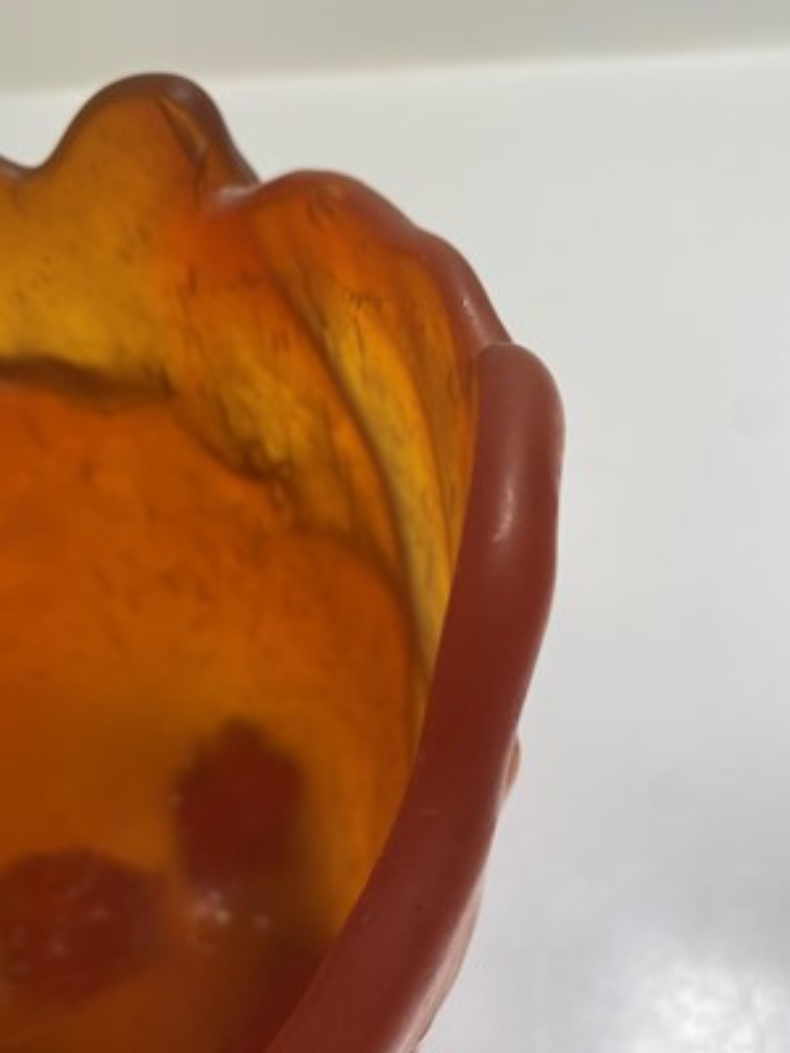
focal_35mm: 26
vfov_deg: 67.3
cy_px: 526
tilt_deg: -56.0
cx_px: 395
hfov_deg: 53.1
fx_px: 791
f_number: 1.8
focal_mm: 4.25
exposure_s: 1/139
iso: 32
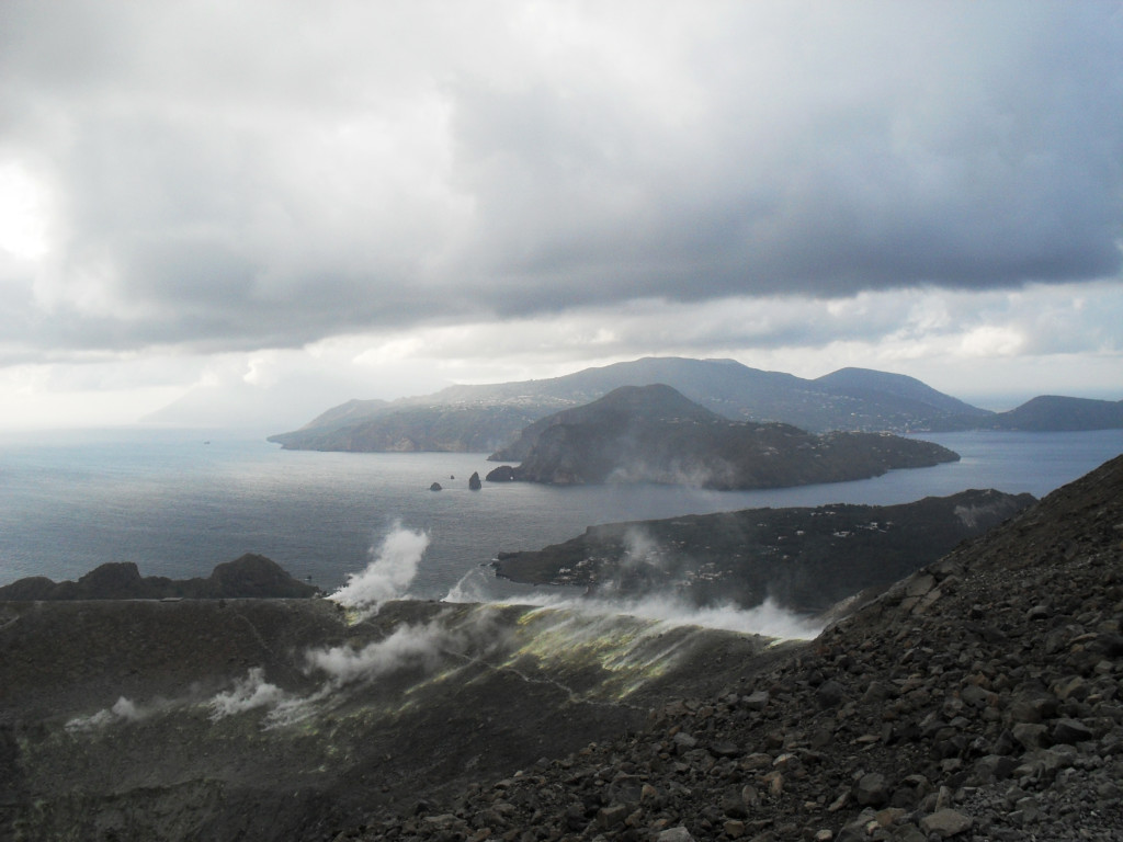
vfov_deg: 40.7
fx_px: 1135
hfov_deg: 52.6
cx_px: 562
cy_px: 421
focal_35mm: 35
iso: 100
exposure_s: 1/125
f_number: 8.4
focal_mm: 6.3
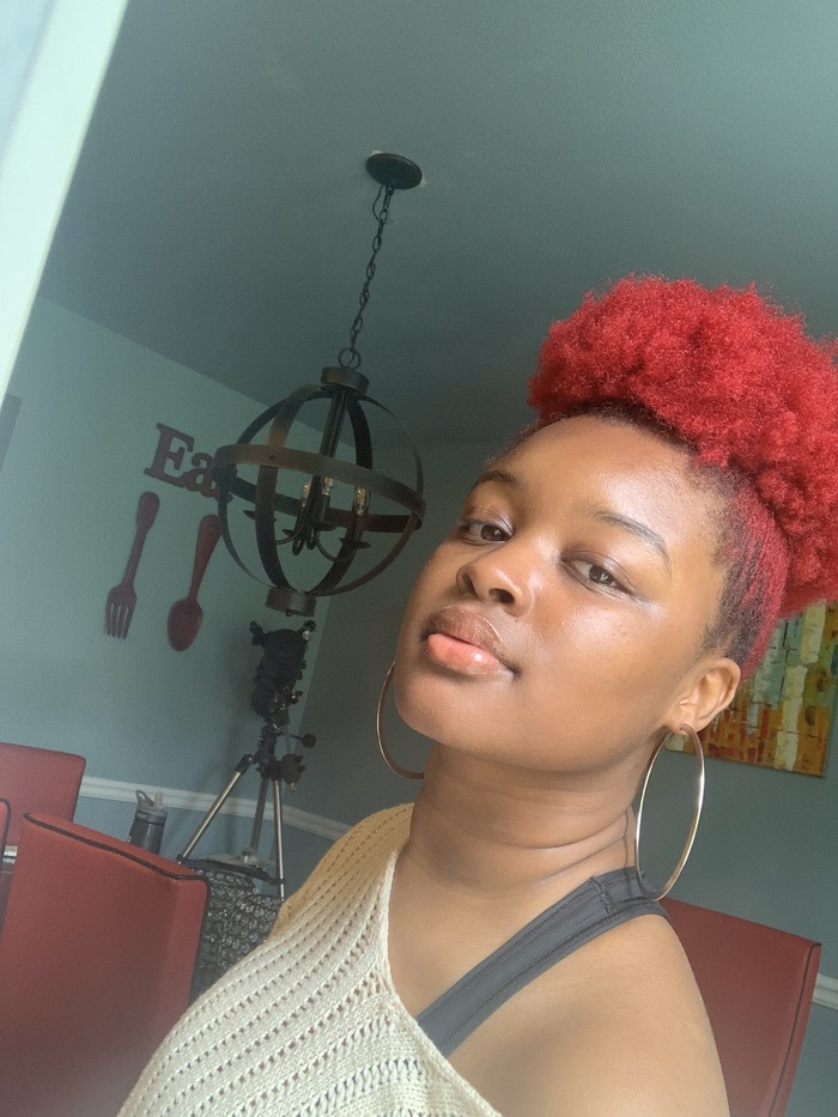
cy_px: 558
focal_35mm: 32
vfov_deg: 56.8
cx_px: 419
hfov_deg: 44.2
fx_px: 1033
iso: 64
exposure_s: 1/76
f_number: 2.2
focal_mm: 2.87
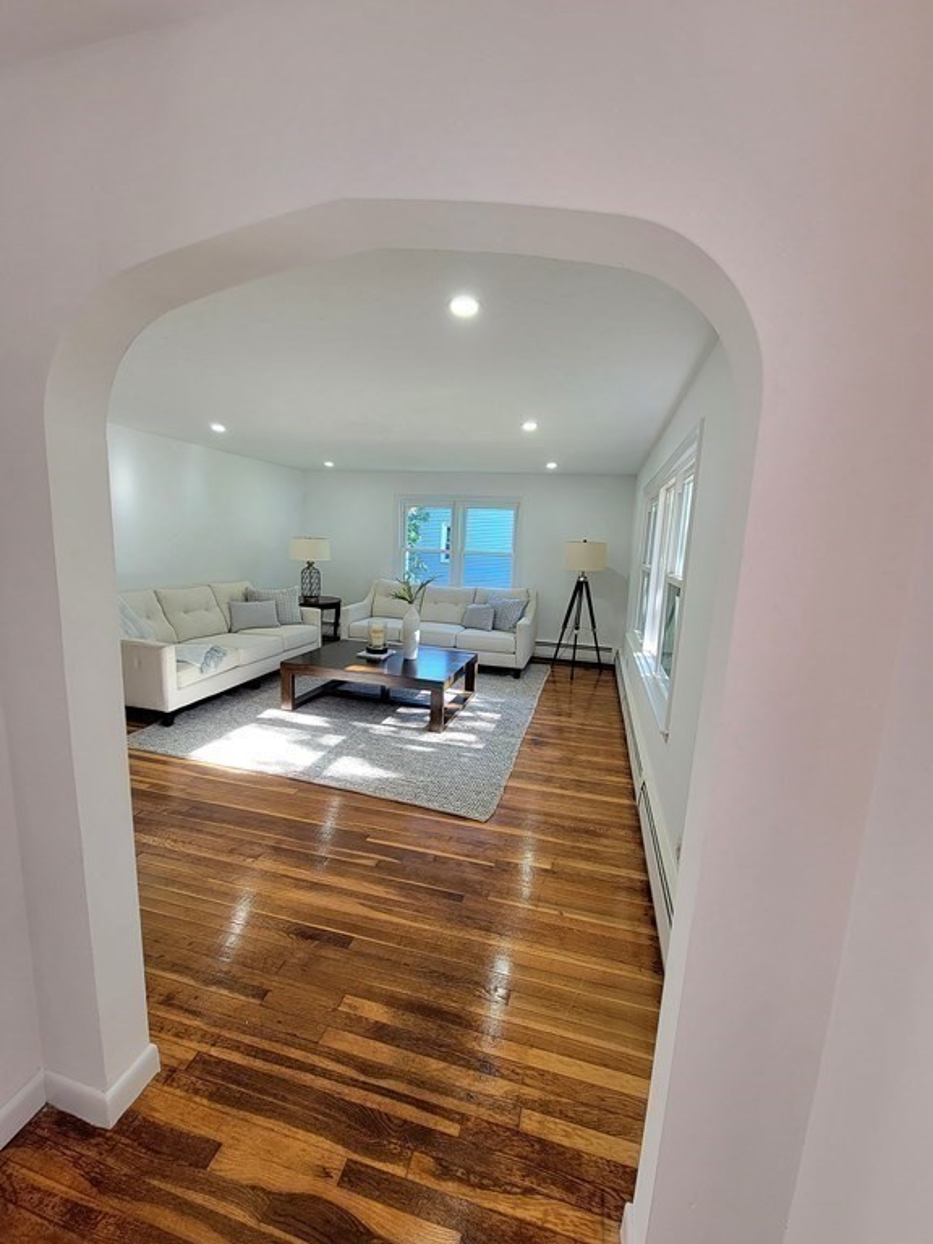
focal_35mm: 13
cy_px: 622
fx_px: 467
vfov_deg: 106.2
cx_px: 466
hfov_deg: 89.9
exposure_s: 1/60.2
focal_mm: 2.2
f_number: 2.2
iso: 80
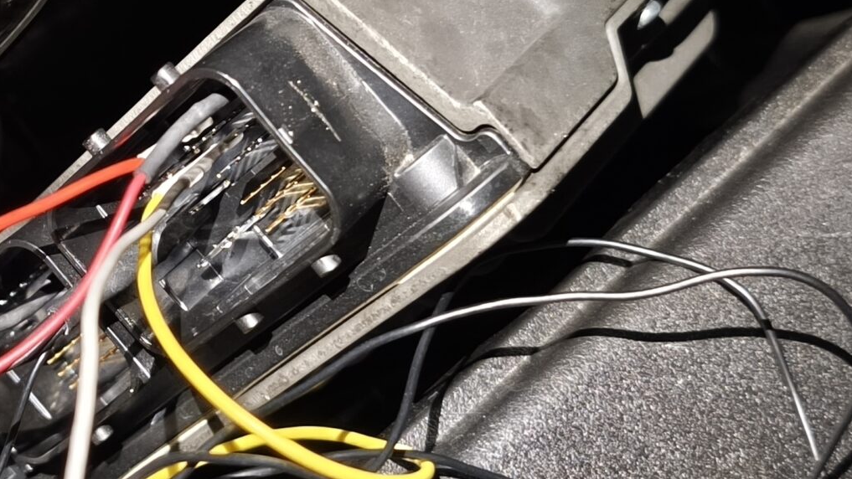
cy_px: 172
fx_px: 1920
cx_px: 118
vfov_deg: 14.2
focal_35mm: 85
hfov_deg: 24.4
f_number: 1.6
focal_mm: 6.57
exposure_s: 1/25
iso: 1600
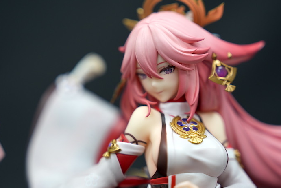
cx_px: 128
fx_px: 617
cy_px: 86
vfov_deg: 17.3
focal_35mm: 79
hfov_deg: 25.7
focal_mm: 70
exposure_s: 1/60
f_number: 2.8
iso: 200
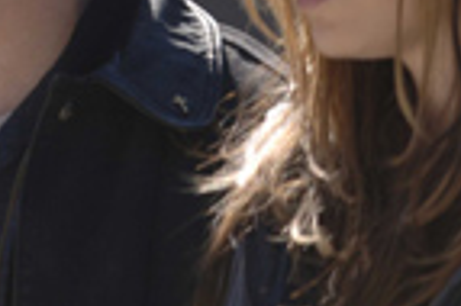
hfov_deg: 2.2
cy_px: -14
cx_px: 268
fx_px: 12113
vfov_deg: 1.4
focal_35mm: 947
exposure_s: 1/250
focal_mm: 200
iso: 100
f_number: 4.5
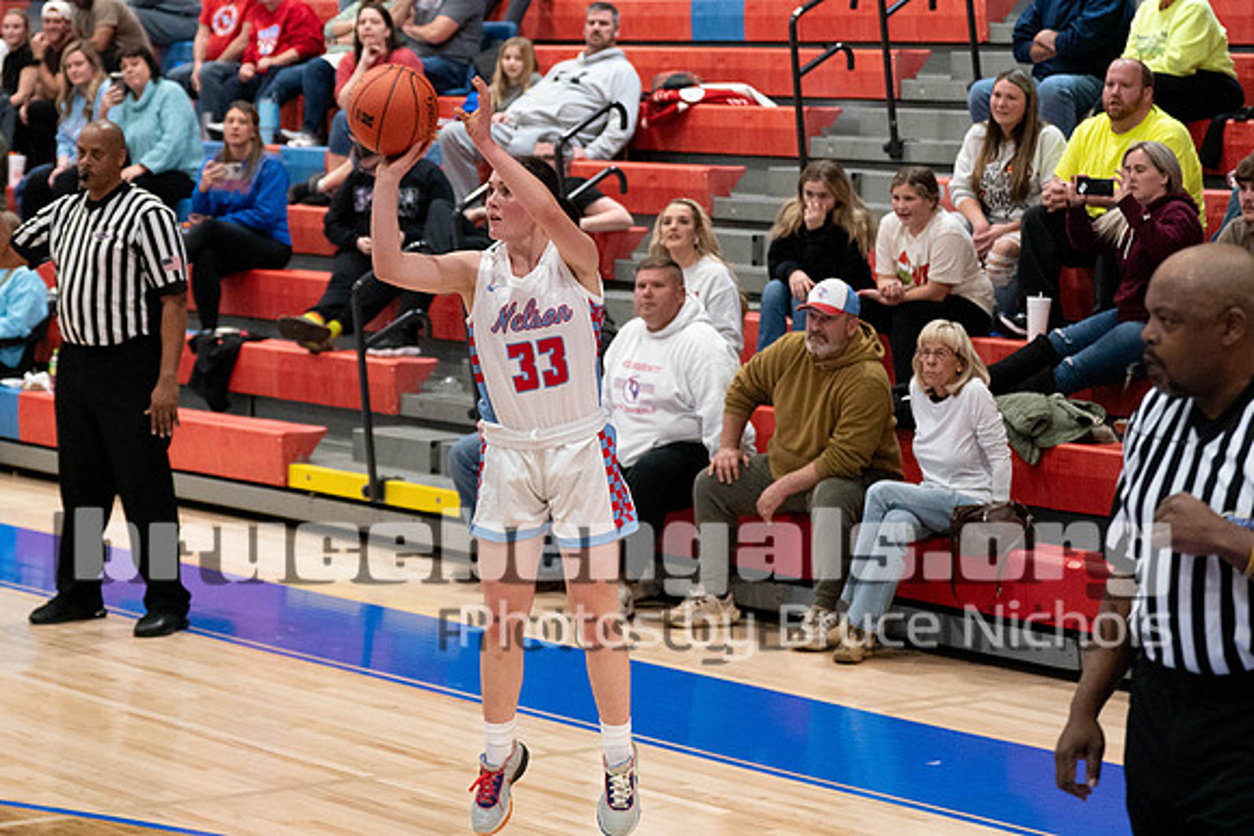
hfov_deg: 20.2
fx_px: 3517
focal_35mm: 101
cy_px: 282
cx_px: 513
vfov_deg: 13.5
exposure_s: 1/1000
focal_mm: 70
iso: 5000
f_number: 2.8
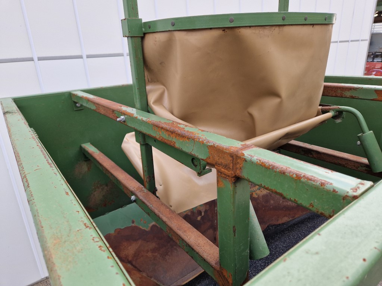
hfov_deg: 73.9
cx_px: 191
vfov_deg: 58.9
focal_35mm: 23
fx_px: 254
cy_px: 143
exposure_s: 1/180
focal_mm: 5.4
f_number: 1.8
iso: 50
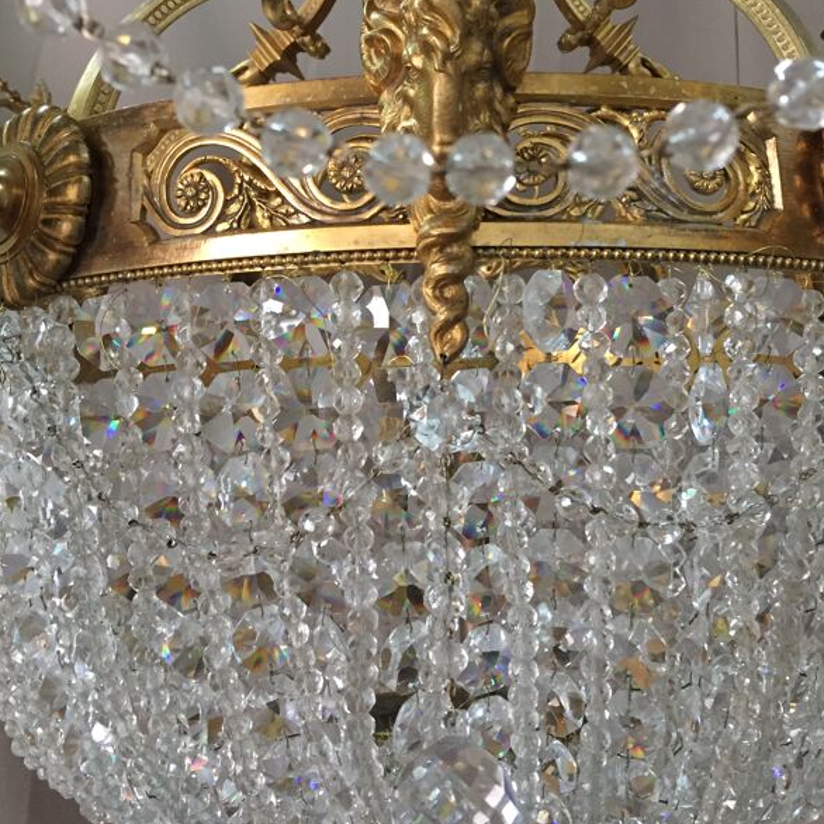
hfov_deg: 47.2
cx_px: 419
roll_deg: +0.8
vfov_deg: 46.6
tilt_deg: +12.6
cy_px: 283
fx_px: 943
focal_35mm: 35
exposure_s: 1/33
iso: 250
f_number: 2.2
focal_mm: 4.15
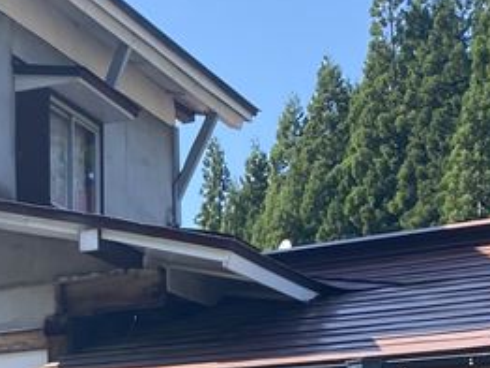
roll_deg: -0.2
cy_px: 454
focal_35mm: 100
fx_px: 1417
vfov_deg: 14.3
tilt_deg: +3.5
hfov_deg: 18.9
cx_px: -37
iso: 32
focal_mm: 4.25
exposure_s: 1/1103
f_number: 1.8
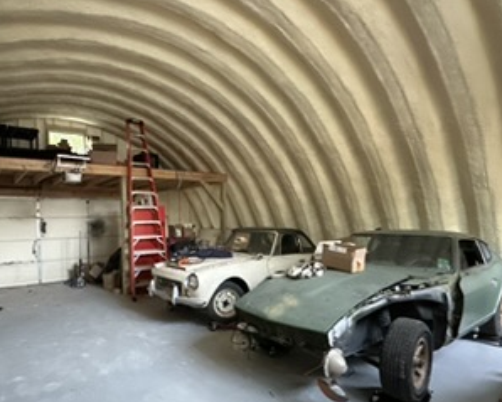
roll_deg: +0.9
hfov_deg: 73.7
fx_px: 327
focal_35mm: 22
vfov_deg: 62.9
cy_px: 232
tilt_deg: -3.6
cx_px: 189
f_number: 2.2
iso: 1250
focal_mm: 2.22
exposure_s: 1/40
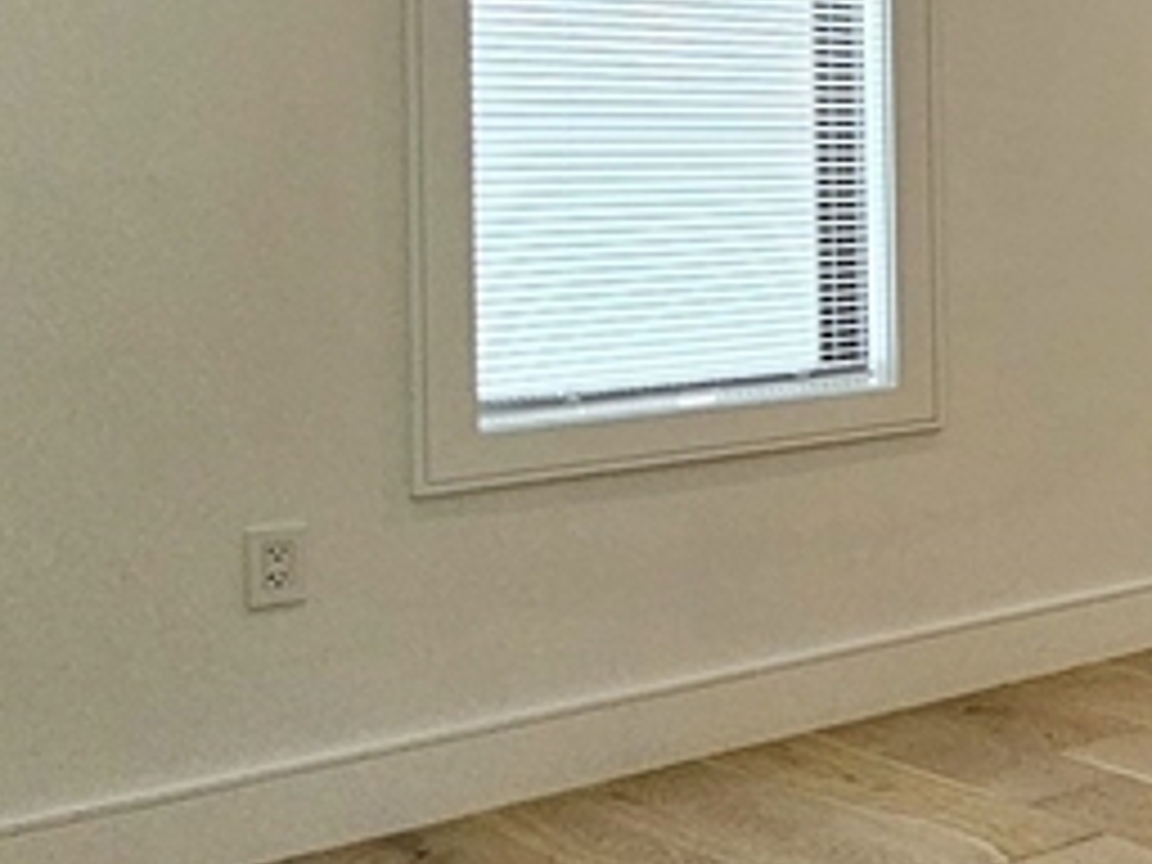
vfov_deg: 27.3
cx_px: 1894
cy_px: 140
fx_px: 1731
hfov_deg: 24.4
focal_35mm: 52
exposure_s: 1/120
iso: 100
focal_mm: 2.2
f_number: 2.2
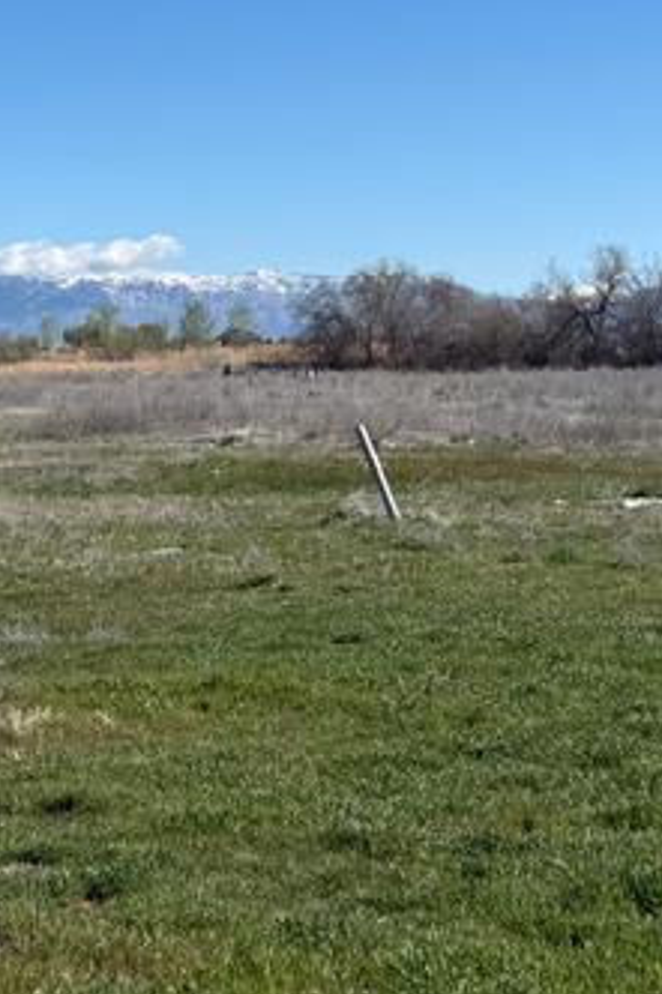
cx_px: 138
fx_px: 2126
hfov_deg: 17.6
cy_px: 180
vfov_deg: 25.8
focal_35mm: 77
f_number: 1.78
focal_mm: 6.76
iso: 80
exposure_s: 1/6173
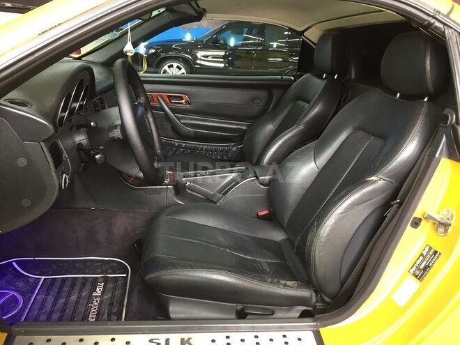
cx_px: 230
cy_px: 172
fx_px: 385
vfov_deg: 48.2
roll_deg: -5.4
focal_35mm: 29
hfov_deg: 61.7
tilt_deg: -17.9
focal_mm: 4.15
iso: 125
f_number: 2.2
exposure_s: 1/33
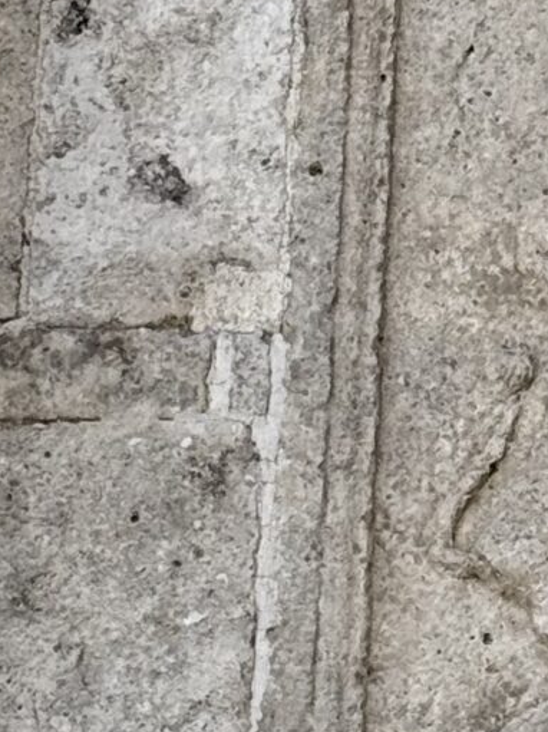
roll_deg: -1.6
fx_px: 5091
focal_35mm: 241
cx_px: 790
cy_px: 700
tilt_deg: +21.8
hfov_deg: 6.1
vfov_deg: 8.2
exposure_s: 1/1456
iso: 64
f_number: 1.78
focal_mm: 6.76
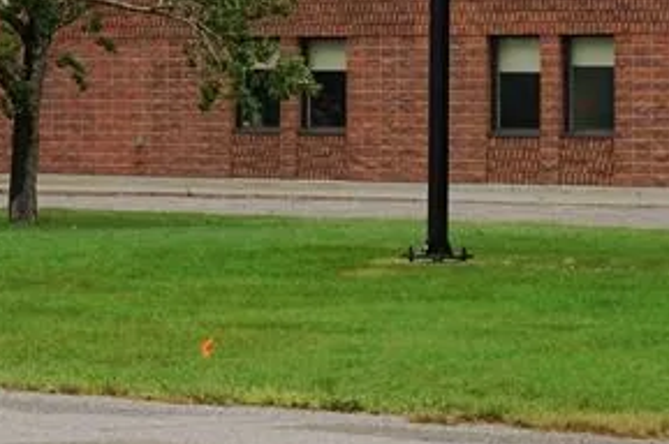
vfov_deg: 6.2
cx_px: 373
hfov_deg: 9.5
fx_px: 4042
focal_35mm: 218
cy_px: -149
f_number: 9
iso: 100
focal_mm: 41
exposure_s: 1/80
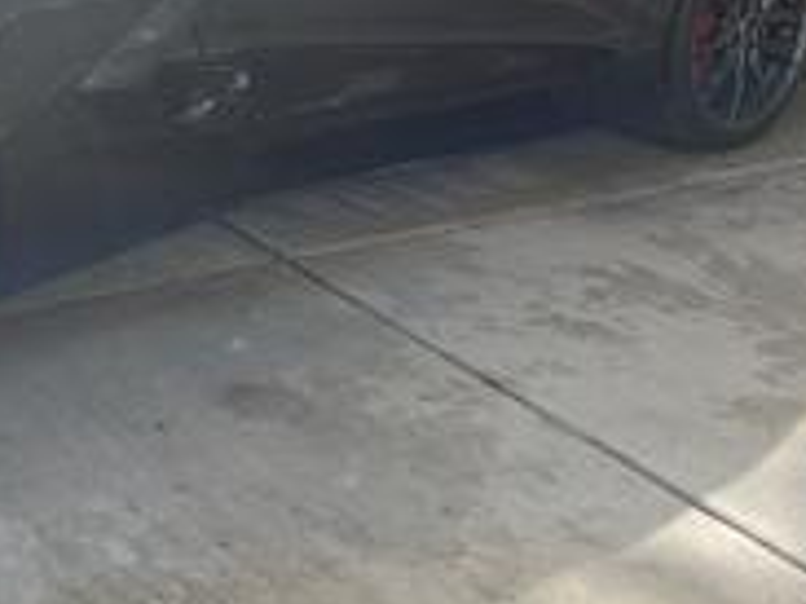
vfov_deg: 18.1
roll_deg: -0.7
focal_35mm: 80
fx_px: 1862
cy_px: 71
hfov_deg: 23.4
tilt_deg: -18.4
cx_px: 4
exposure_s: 1/324
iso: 16
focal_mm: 3
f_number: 1.8
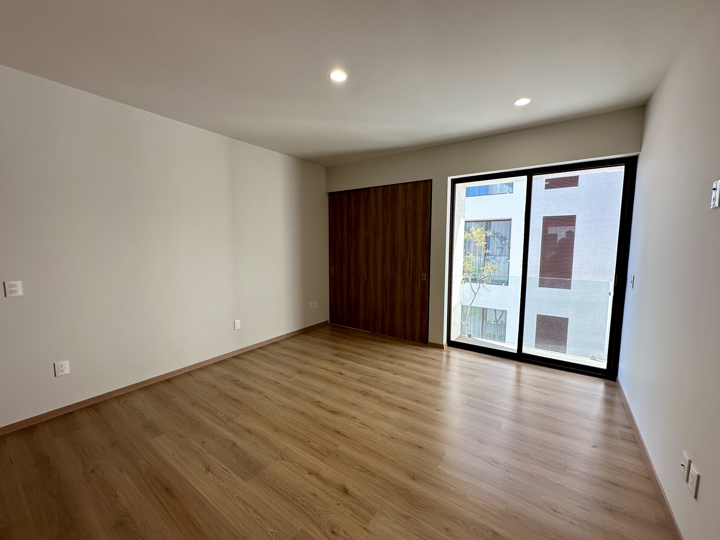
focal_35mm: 14
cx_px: 360
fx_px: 291
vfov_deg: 85.7
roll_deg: -0.5
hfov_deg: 102.1
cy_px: 270
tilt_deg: -5.1
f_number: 2.2
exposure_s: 1/135
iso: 40
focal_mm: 2.22
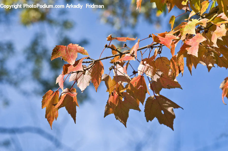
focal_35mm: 128
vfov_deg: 10.7
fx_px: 806
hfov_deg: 16.1
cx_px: 114
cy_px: 76
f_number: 5.6
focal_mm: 85
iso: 200
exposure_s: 1/800
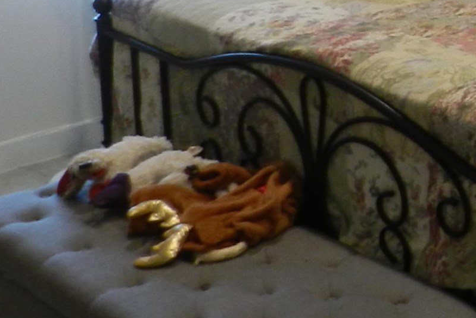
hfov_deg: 19.1
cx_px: 738
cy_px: -147
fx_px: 1217
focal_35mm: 92
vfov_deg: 14.0
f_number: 3.4
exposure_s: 1/30
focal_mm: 4
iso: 180
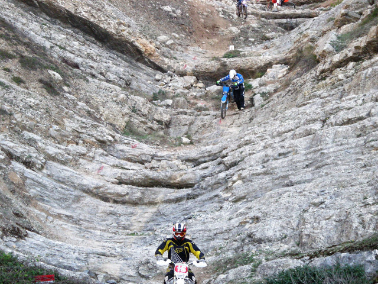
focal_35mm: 105
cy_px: 142
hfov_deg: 18.7
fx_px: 1147
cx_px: 189
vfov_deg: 14.1
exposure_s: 1/125
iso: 223
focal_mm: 17.1
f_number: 4.7
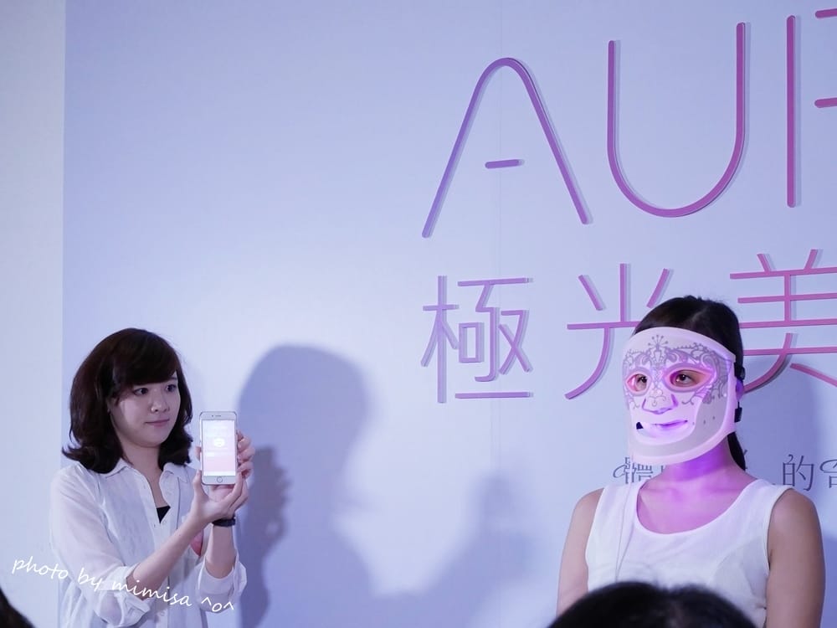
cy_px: 314
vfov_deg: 22.9
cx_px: 418
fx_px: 1547
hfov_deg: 30.3
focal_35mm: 64
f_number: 5.6
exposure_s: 1/80
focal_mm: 32
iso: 1250
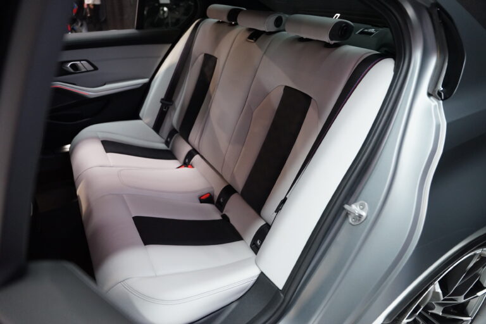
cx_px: 243
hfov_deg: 73.7
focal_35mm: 24
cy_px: 162
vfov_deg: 53.1
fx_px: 324
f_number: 2.8
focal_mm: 24
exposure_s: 1/80
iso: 2500
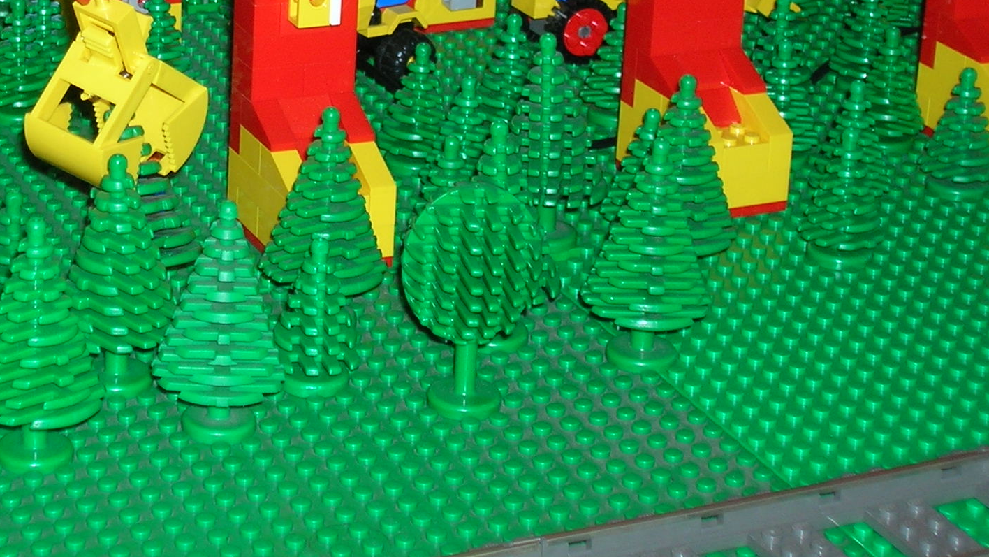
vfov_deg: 11.7
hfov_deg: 20.8
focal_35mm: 102
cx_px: 242
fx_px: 2675
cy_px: -24
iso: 50
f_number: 3.5
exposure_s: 1/60.1
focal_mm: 9.7
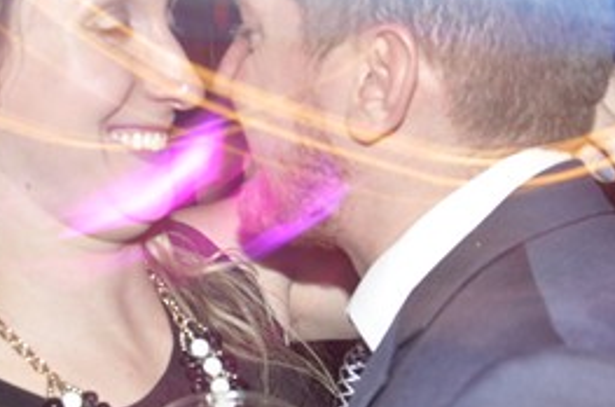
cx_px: 215
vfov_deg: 15.5
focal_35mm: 88
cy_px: 207
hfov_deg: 23.1
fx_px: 1500
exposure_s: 1
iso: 400
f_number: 5
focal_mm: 28
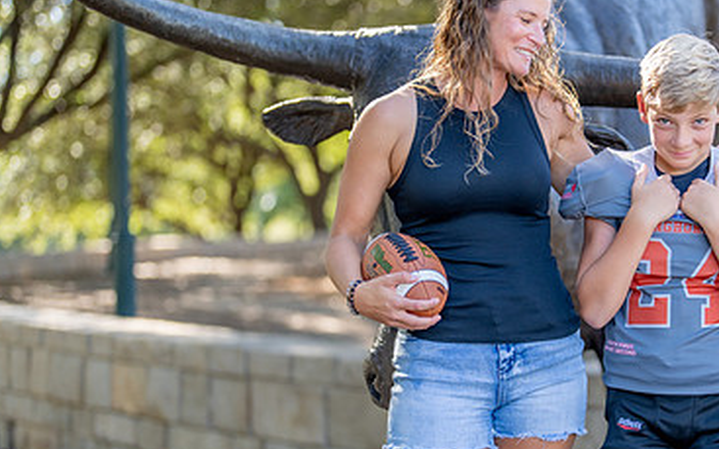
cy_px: 291
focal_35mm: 91
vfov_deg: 14.3
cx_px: 575
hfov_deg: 22.5
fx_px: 1782
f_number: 1.2
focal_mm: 50
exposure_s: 1/1000
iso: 100
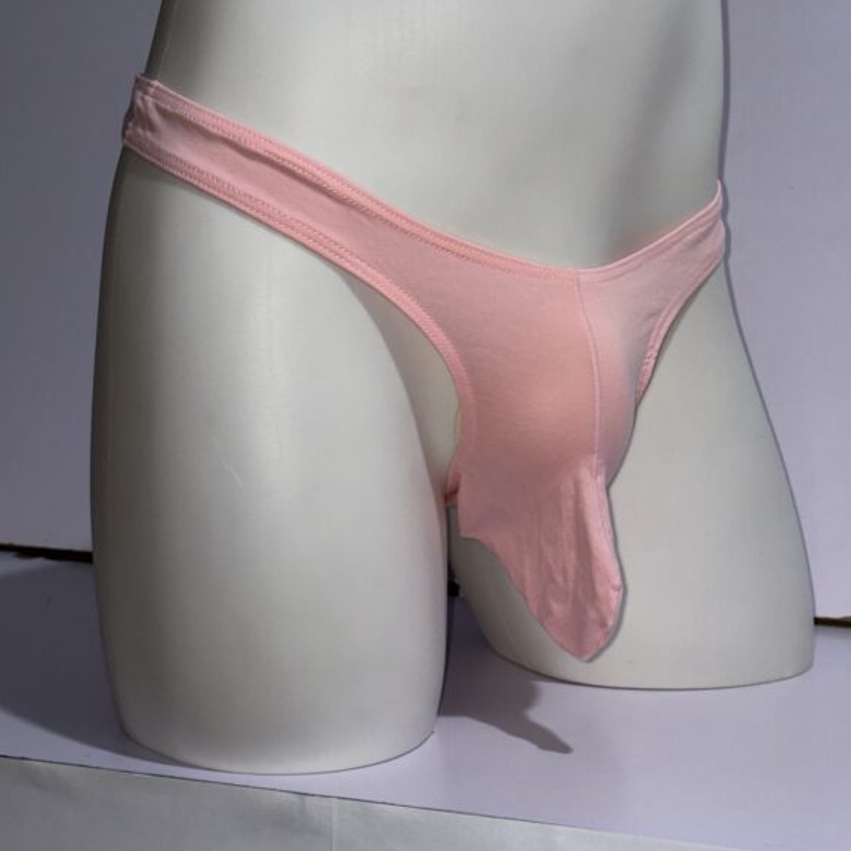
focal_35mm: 64
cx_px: 438
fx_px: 1780
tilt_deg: -7.3
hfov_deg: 26.9
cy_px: 435
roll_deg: +0.6
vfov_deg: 26.9
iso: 50
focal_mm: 5.96
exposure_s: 1/39
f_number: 1.6
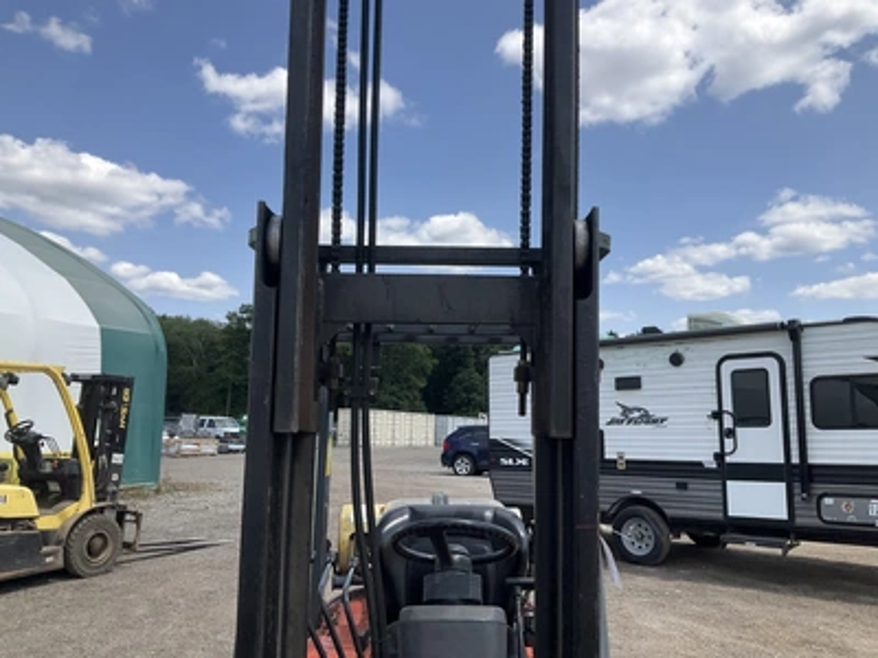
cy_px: 329
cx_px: 439
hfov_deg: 61.7
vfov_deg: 48.2
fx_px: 736
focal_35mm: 29
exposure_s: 1/1675
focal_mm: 3
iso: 25
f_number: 1.8
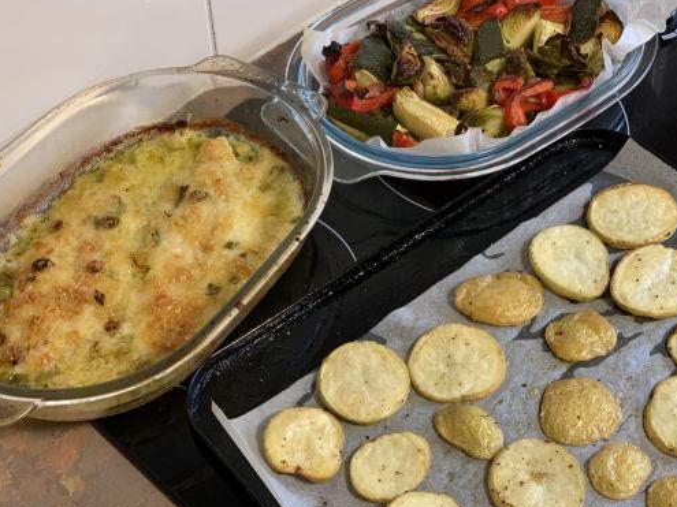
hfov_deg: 30.7
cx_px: 342
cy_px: 208
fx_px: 1232
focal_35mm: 63
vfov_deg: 23.2
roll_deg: +3.1
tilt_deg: -44.2
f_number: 2.4
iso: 320
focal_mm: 6
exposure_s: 1/60
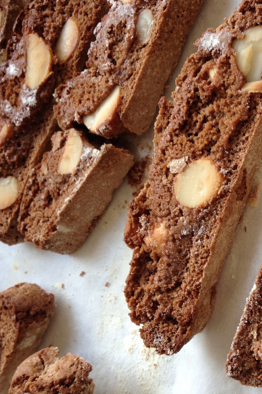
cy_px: 197
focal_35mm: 49
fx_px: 535
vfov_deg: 40.3
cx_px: 185
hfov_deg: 27.3
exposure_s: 1/120
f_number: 2.4
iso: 80
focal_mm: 4.28
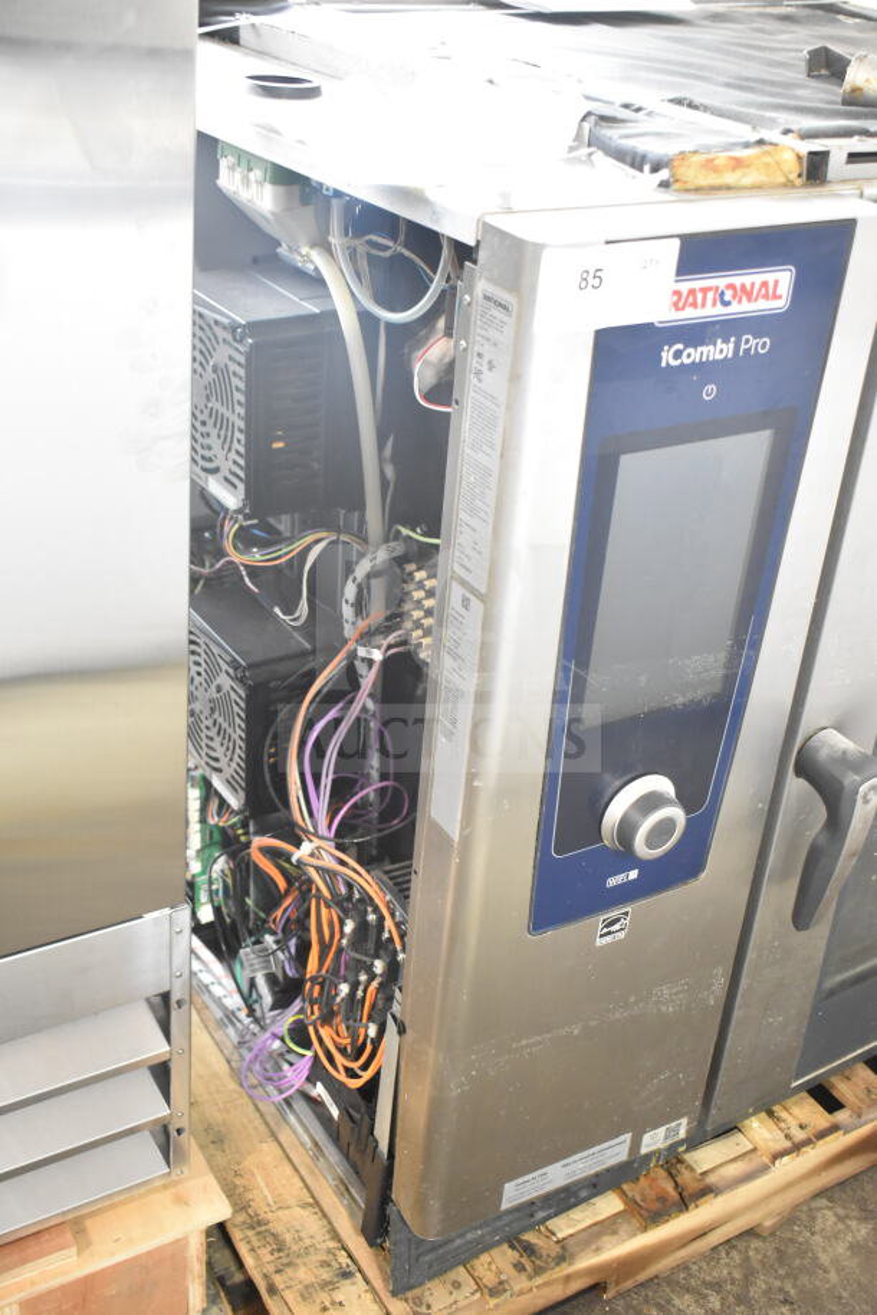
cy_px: 658
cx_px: 438
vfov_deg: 49.5
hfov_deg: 34.2
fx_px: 1424
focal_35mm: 39
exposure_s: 1/40
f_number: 4
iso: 3200
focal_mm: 26
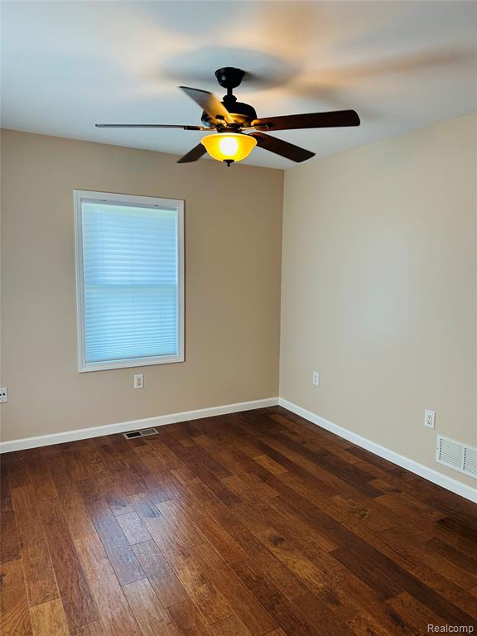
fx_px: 441
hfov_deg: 56.8
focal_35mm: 24
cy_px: 318
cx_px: 238
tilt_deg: -4.8
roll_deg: -2.4
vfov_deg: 71.6
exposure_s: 1/120
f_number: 1.78
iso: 160
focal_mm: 6.86
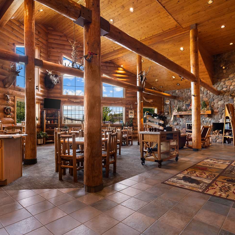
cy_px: 117
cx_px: 126
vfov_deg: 72.1
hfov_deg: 72.1
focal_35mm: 21
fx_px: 161
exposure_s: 1/5
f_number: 8
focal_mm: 16
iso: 400
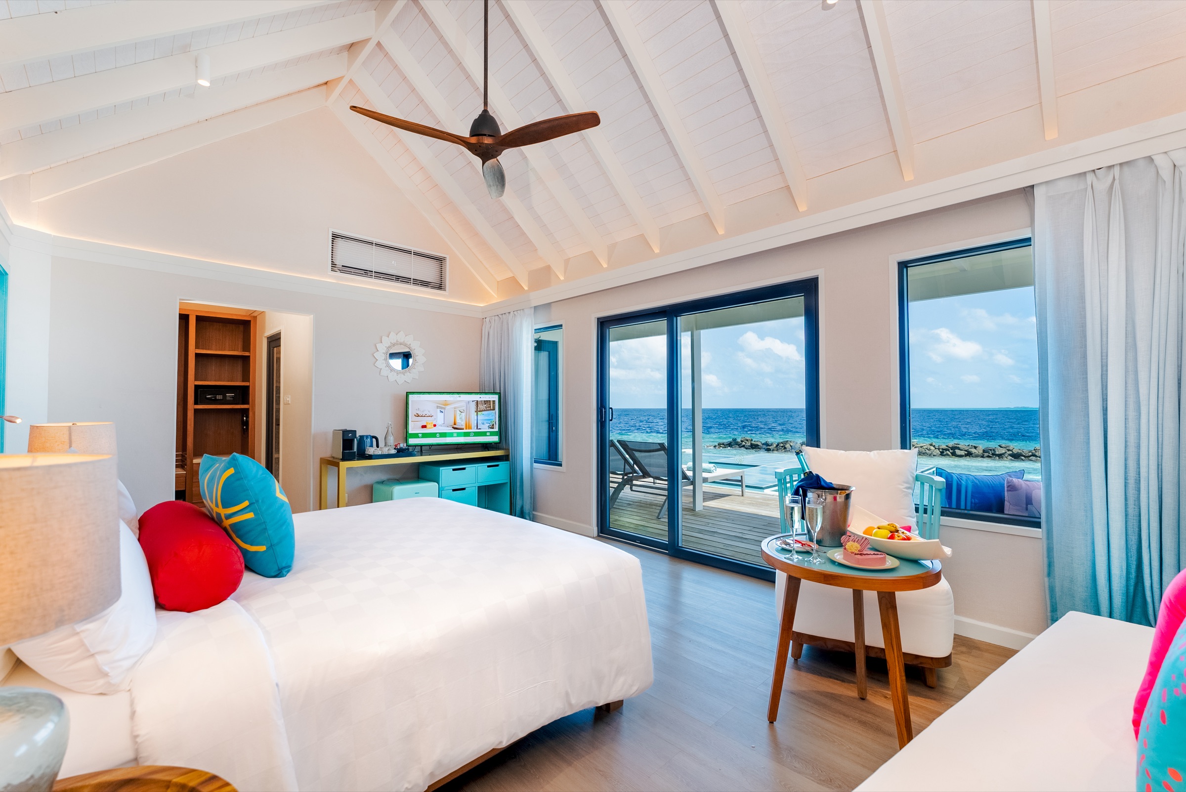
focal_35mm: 15
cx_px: 593
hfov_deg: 100.4
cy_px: 396
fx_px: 494
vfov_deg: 77.4
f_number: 5.6
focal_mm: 15
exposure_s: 1/1250
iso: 640
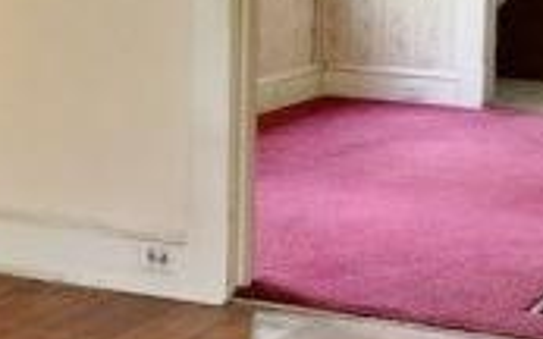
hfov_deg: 19.9
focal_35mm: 102
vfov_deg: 12.7
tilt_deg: -4.8
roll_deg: -1.9
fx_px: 1509
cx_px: 515
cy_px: 28
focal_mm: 4.25
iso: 400
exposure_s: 1/60
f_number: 1.8
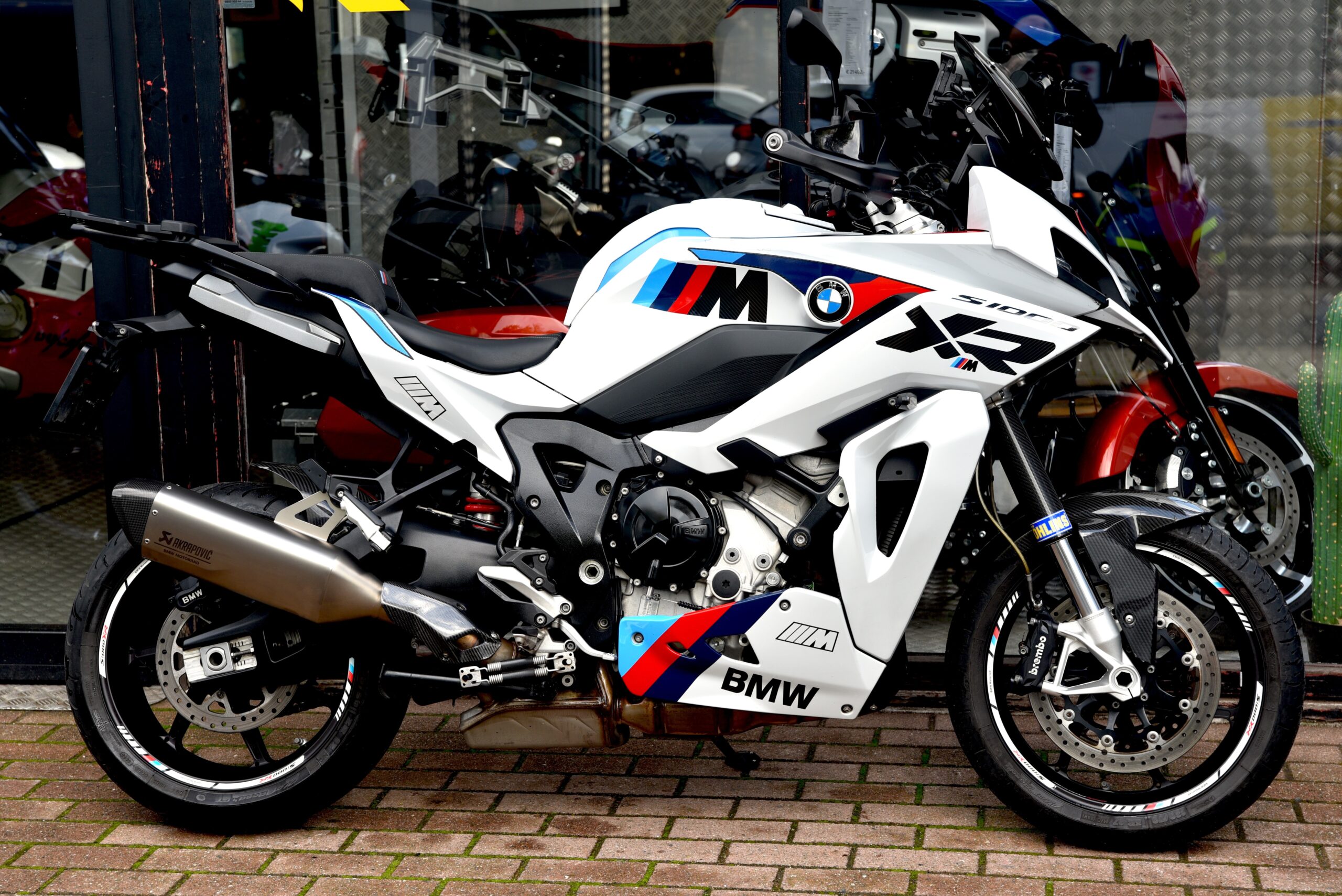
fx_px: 2312
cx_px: 671
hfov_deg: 32.4
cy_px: 448
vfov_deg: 21.9
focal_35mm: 62
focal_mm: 62
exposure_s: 1/125
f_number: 5.6
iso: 200
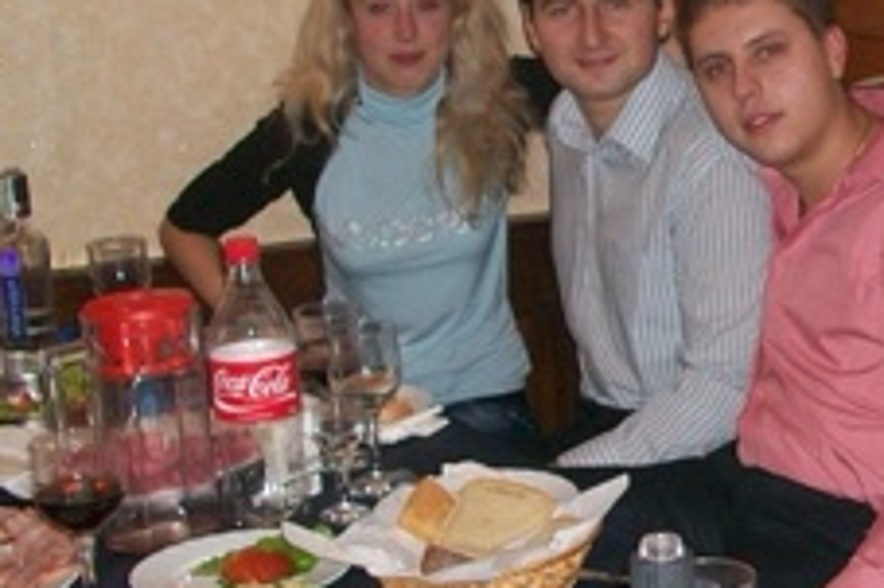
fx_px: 1987
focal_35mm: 81
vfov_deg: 16.8
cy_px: 253
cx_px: 880
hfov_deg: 24.0
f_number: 2.8
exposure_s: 1/60
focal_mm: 5.7
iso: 120
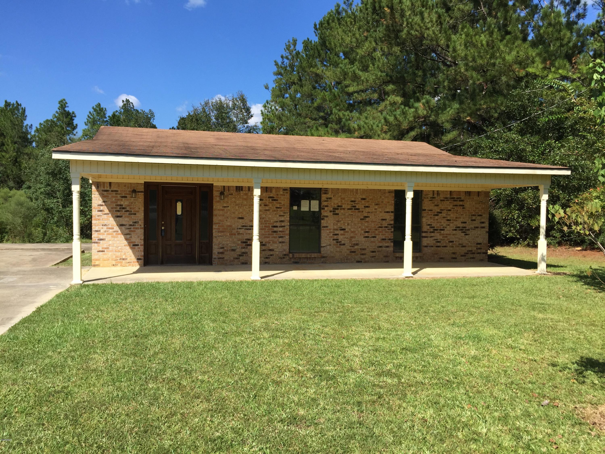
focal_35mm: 29
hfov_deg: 61.7
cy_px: 227
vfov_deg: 48.2
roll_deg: -0.8
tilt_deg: -3.9
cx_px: 302
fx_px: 507
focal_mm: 4.15
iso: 32
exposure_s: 1/1647
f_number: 2.2
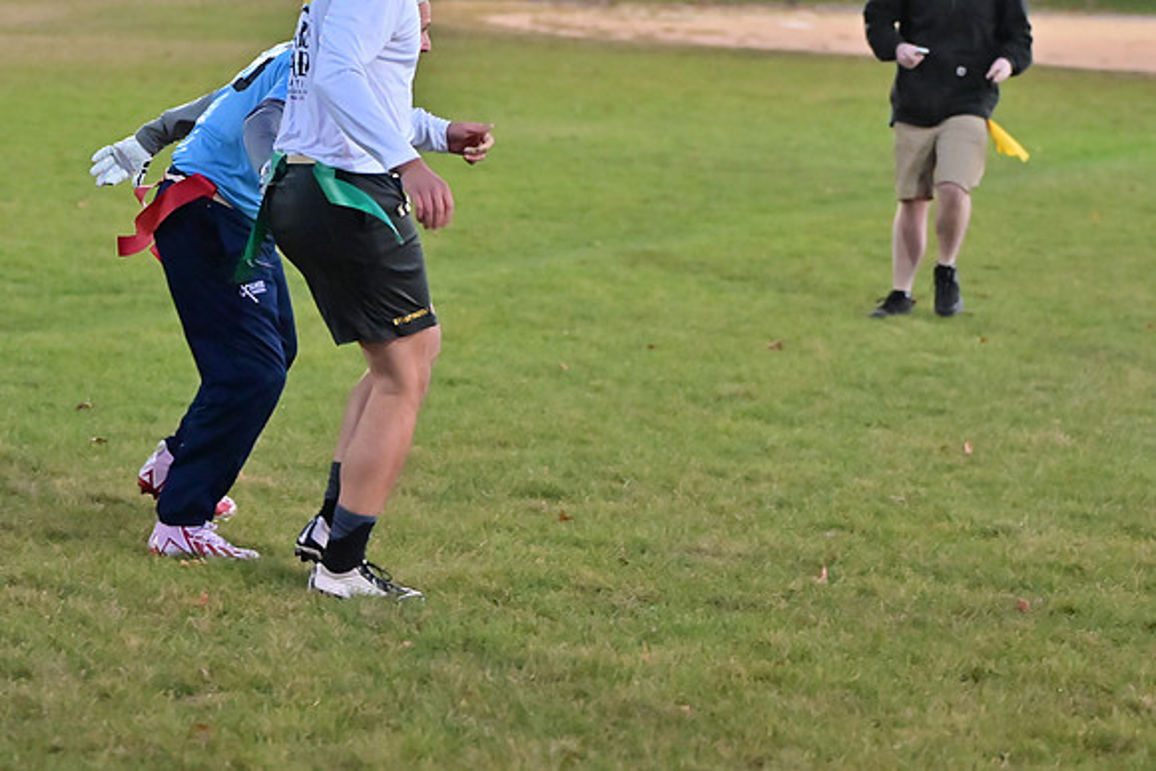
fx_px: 5042
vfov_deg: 8.7
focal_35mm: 157
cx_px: 578
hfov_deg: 13.1
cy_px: 386
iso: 6400
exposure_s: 1/640
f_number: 4
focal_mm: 105
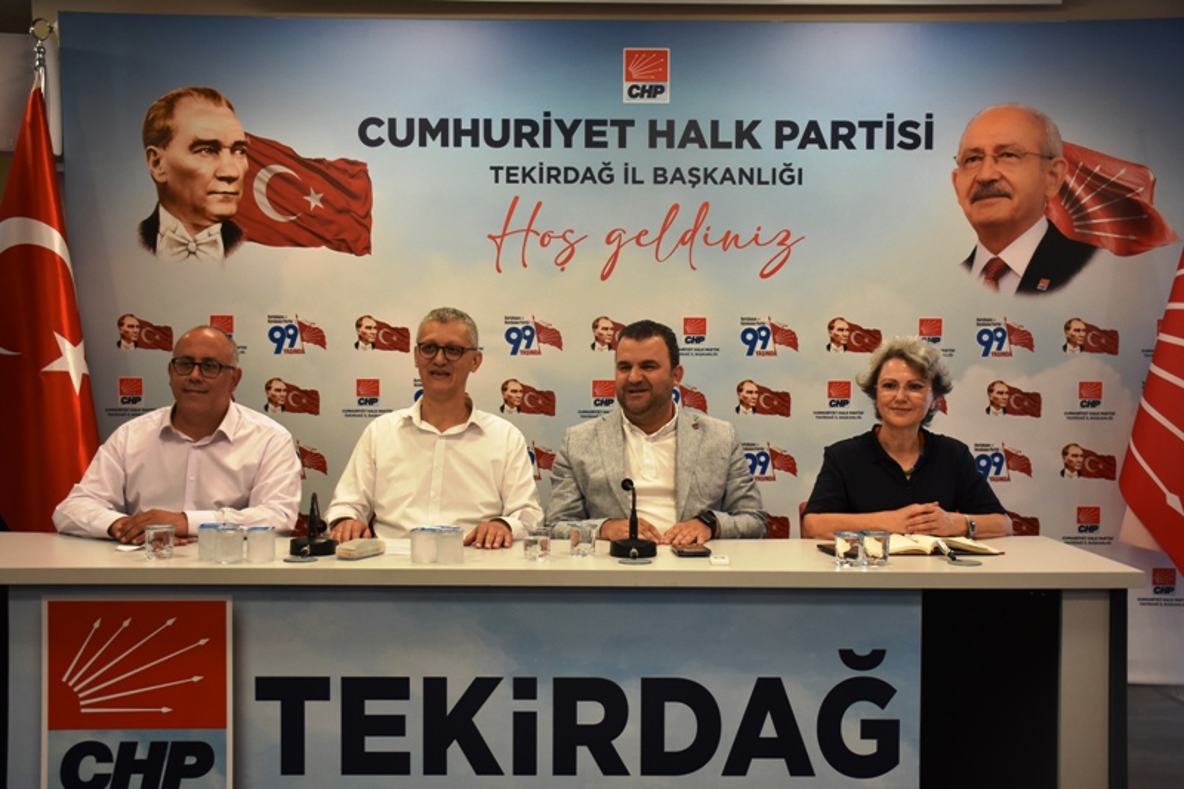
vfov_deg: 36.9
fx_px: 1184
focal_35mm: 36
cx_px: 592
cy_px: 394
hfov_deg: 53.1
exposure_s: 1/125
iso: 800
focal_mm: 24
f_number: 5.6
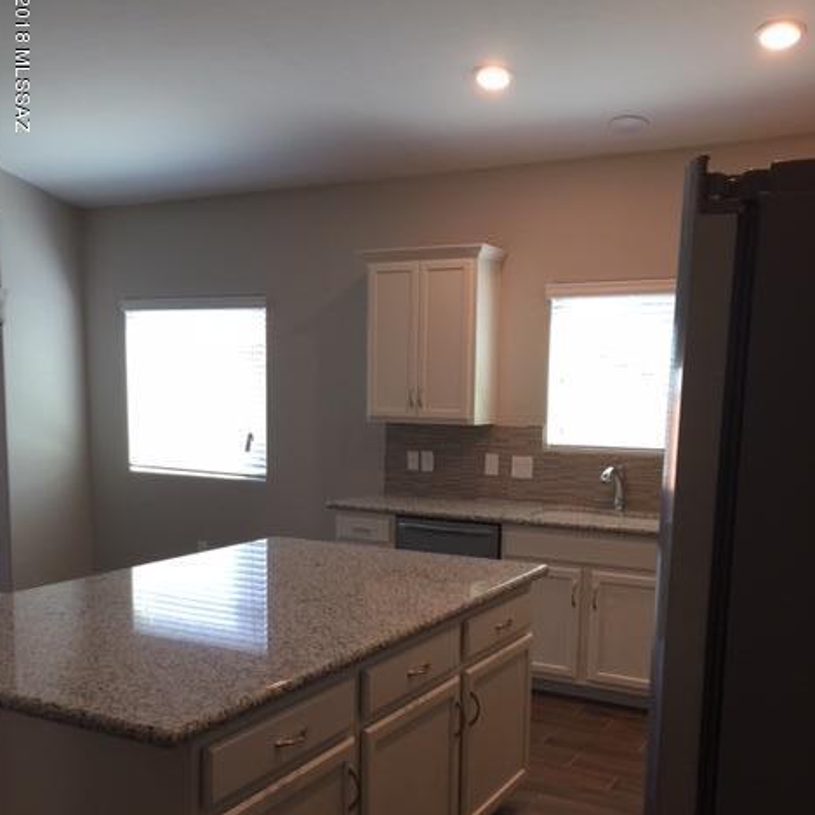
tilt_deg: -7.4
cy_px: 525
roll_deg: -0.3
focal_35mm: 35
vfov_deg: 46.7
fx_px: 932
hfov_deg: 47.2
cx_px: 405
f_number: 2.2
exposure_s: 1/30
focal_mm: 4.15
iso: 32
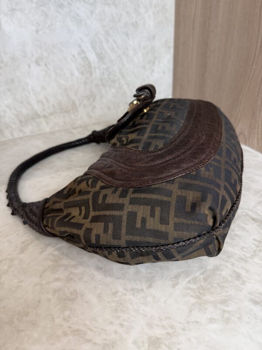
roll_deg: +1.8
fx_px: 242
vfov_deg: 71.6
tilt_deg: -31.7
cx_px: 131
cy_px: 175
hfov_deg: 56.8
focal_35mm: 24
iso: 125
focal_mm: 6.76
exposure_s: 1/120
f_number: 1.78
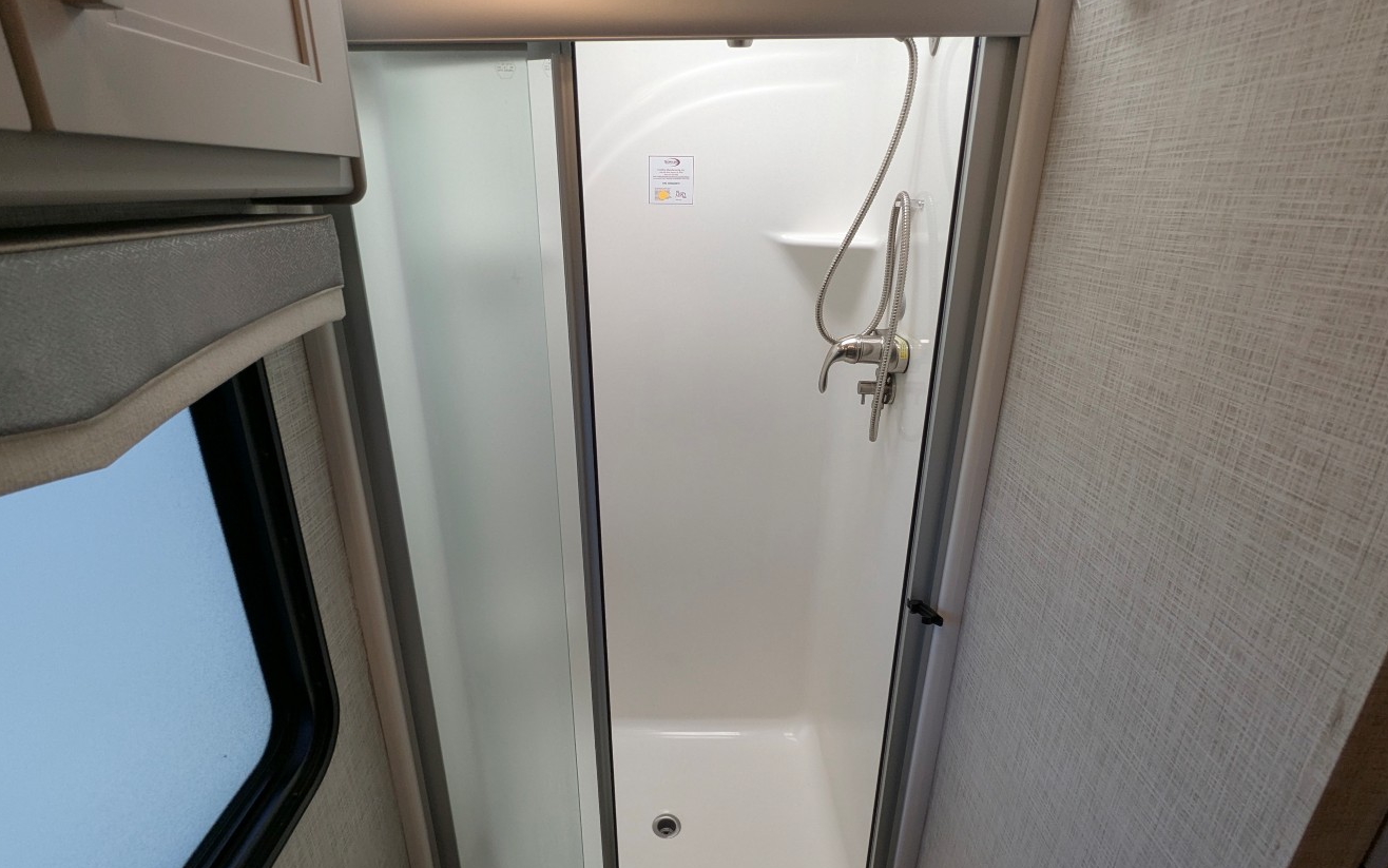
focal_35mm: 18
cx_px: 679
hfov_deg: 91.1
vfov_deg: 64.9
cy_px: 465
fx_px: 681
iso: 63
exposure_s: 1/177
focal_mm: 2.35
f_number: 2.2
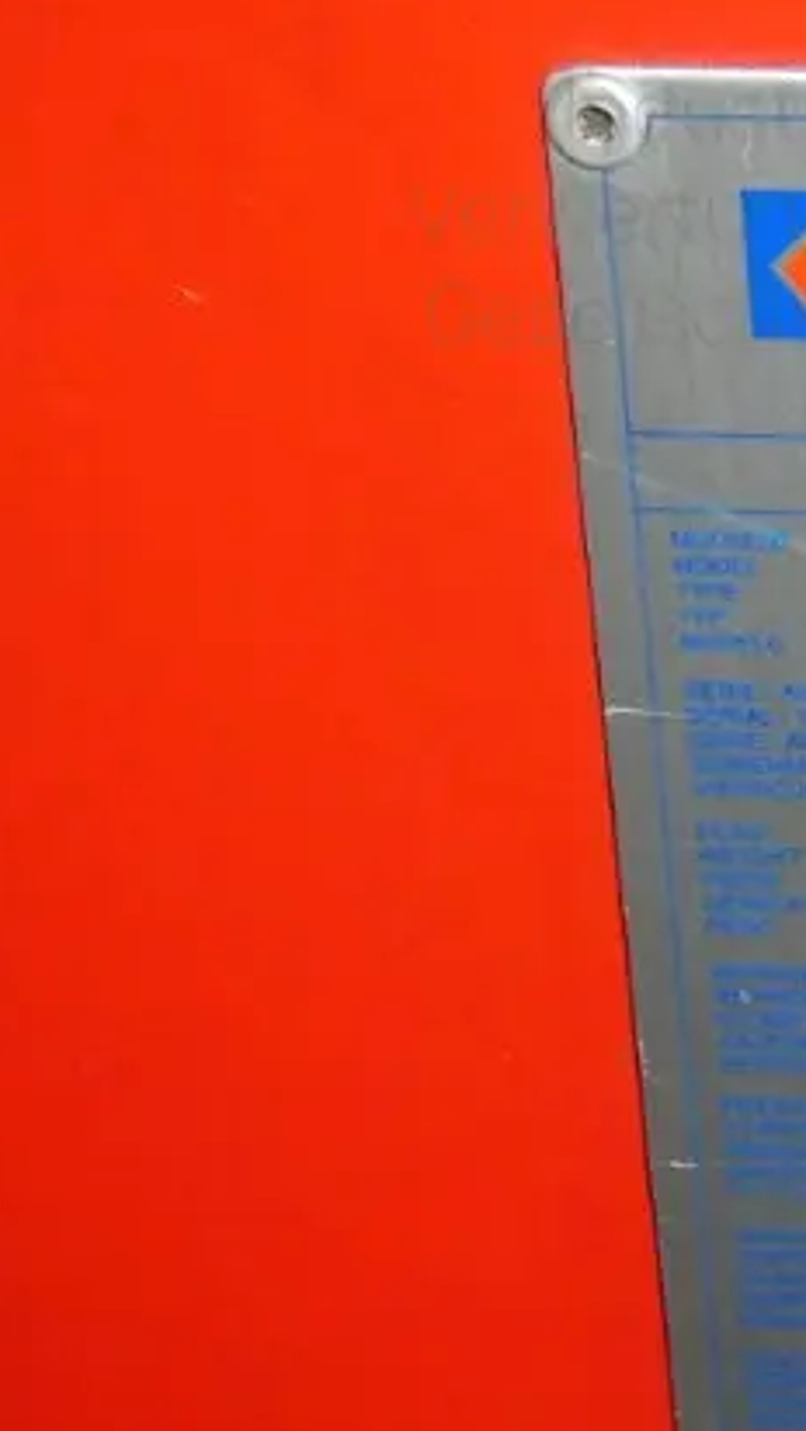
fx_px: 4518
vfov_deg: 17.9
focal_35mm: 119
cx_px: 1477
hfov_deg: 9.7
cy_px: 1143
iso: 800
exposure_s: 1/60
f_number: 3.9
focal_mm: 7.8
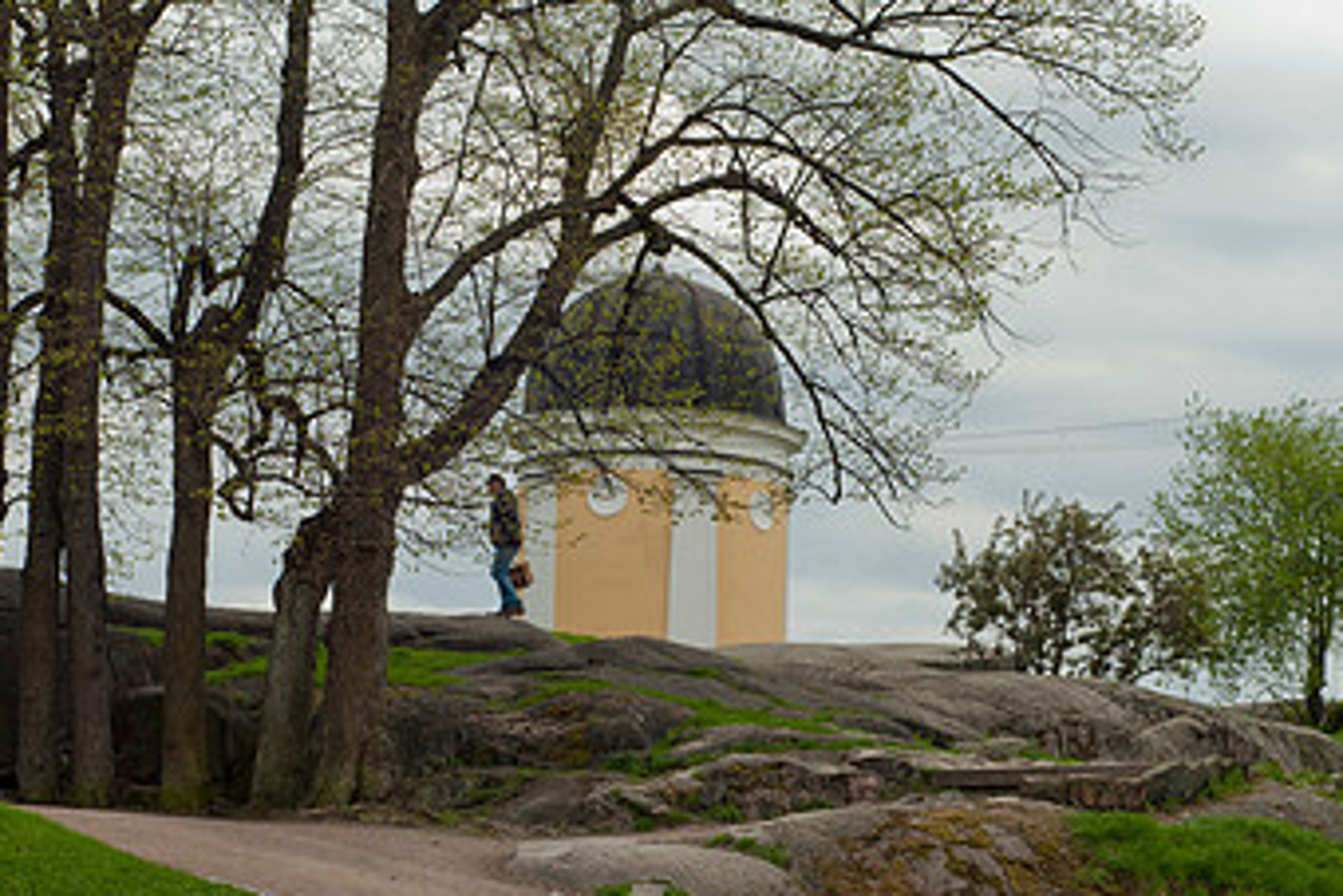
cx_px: 557
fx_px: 4777
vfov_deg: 10.7
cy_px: 379
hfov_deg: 16.0
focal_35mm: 128
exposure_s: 1/125
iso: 200
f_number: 8
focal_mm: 50
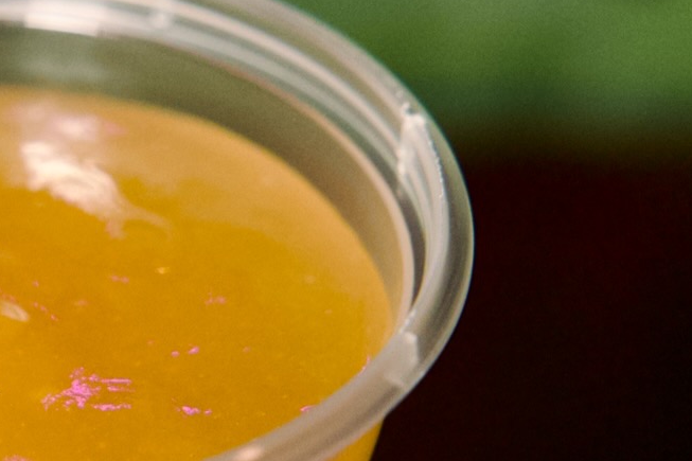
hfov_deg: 6.0
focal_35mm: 344
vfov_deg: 4.0
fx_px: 6610
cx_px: -40
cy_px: 343
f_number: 5
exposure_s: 1/250
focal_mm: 117
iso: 2000
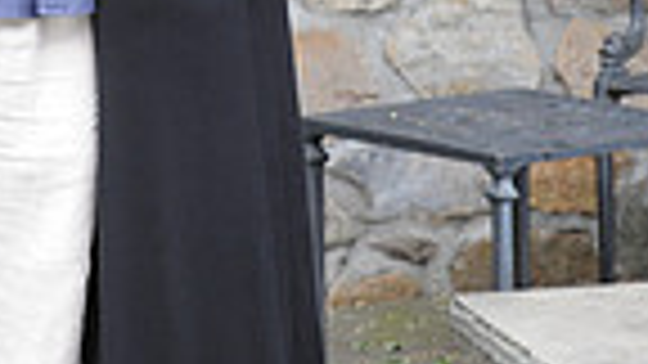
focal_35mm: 296
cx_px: 4
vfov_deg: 4.1
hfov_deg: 7.3
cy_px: -404
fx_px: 5086
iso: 500
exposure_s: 1/125
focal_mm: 70
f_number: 5.6
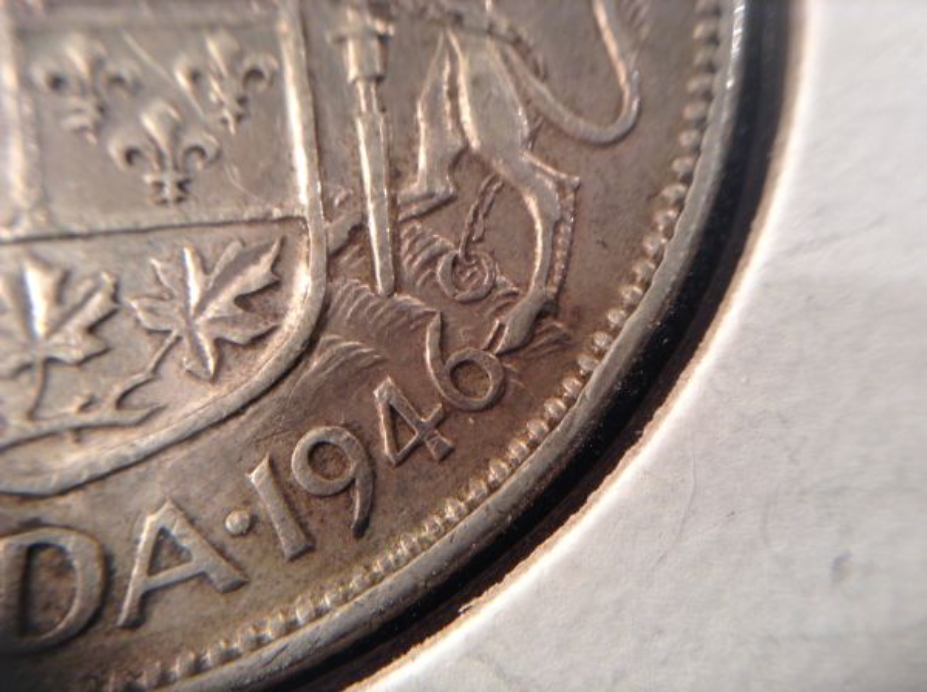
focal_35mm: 33
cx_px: 464
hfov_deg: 55.4
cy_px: 346
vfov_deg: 42.8
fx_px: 882
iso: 32
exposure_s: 1/40
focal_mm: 3.3
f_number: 2.4
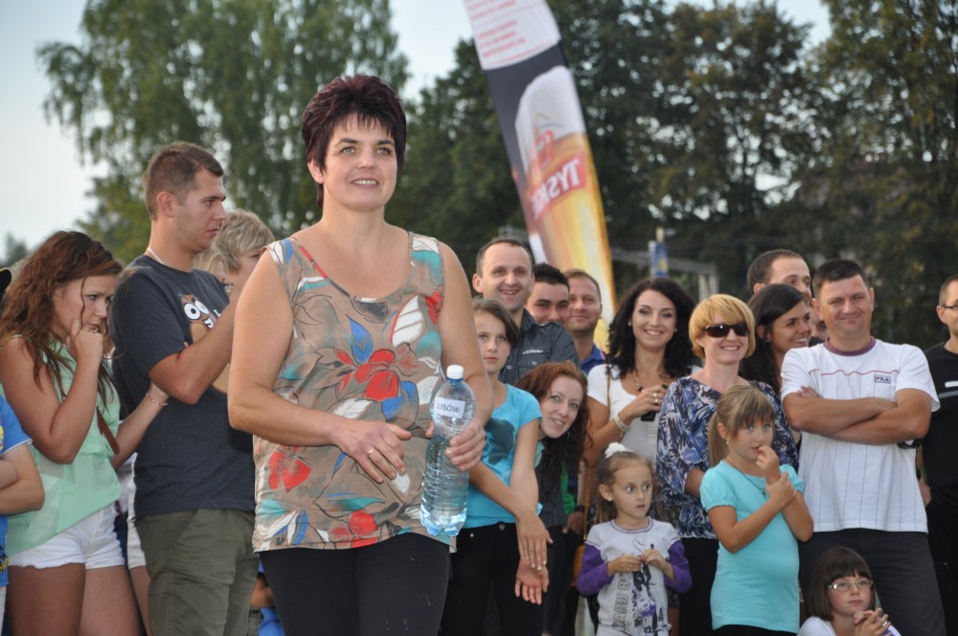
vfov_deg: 8.7
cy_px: 318
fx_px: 4186
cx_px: 479
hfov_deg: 13.1
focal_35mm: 158
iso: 200
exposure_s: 1/125
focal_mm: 105
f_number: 5.6
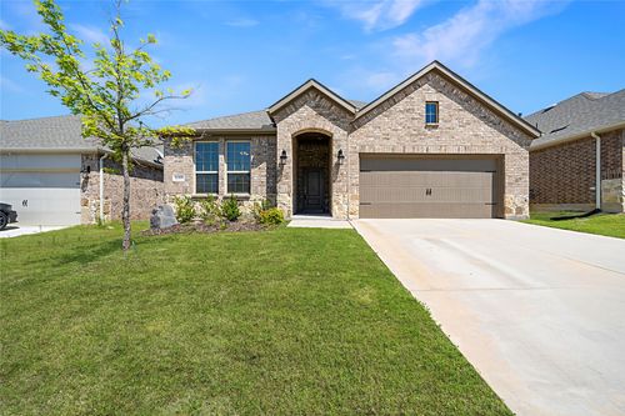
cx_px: 312
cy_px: 208
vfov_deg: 90.0
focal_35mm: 12
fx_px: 208
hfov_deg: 112.6
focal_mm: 12
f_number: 9
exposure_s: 1/800
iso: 500
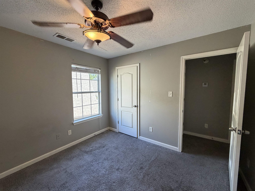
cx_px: 128
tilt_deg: -2.9
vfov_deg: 85.7
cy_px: 96
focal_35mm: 14
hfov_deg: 102.1
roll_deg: +0.5
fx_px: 103
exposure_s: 1/120
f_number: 2.2
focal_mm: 2.22
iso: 200
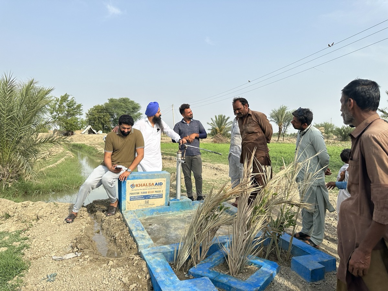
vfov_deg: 56.8
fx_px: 269
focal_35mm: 24
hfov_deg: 71.6
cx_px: 194
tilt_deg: -3.2
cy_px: 146
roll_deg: -1.3
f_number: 1.78
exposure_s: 1/3247
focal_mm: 6.86
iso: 80
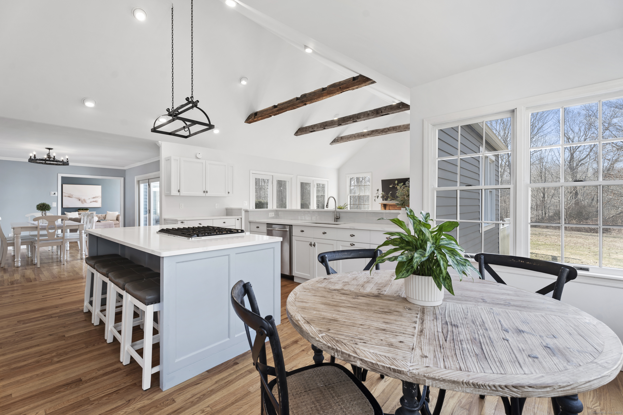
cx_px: 312
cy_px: 208
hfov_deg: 96.7
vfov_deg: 73.7
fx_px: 277
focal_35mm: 16
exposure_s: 1/5
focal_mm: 16
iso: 160
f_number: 7.1
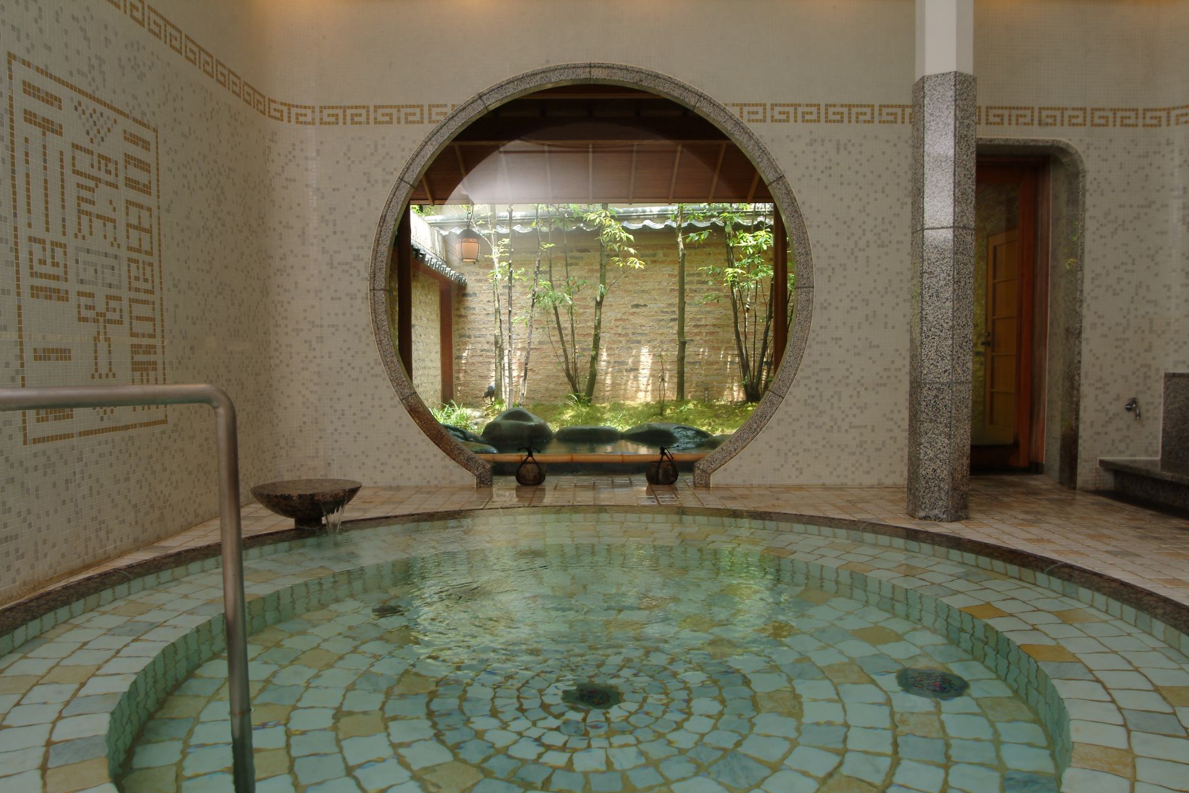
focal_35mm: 24
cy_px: 407
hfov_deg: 74.8
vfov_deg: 54.1
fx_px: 777
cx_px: 577
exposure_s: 1/20
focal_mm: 15
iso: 100
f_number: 8
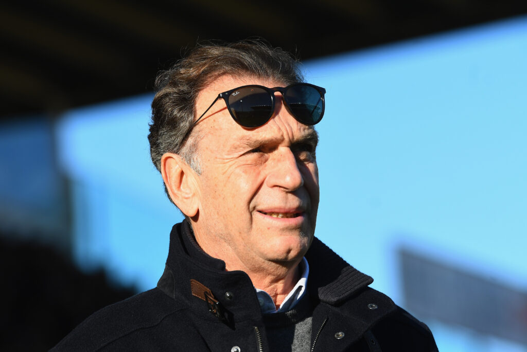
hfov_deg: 6.9
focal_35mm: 300
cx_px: 264
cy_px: 176
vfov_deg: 4.6
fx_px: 4392
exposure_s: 1/1600
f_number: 6.3
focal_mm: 200
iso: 400
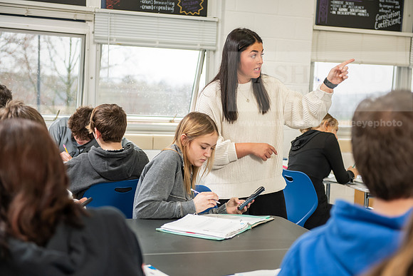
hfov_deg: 34.5
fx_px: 666
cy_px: 138
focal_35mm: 58
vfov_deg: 23.4
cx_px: 206
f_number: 3.2
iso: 1000
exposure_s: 1/200
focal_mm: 58
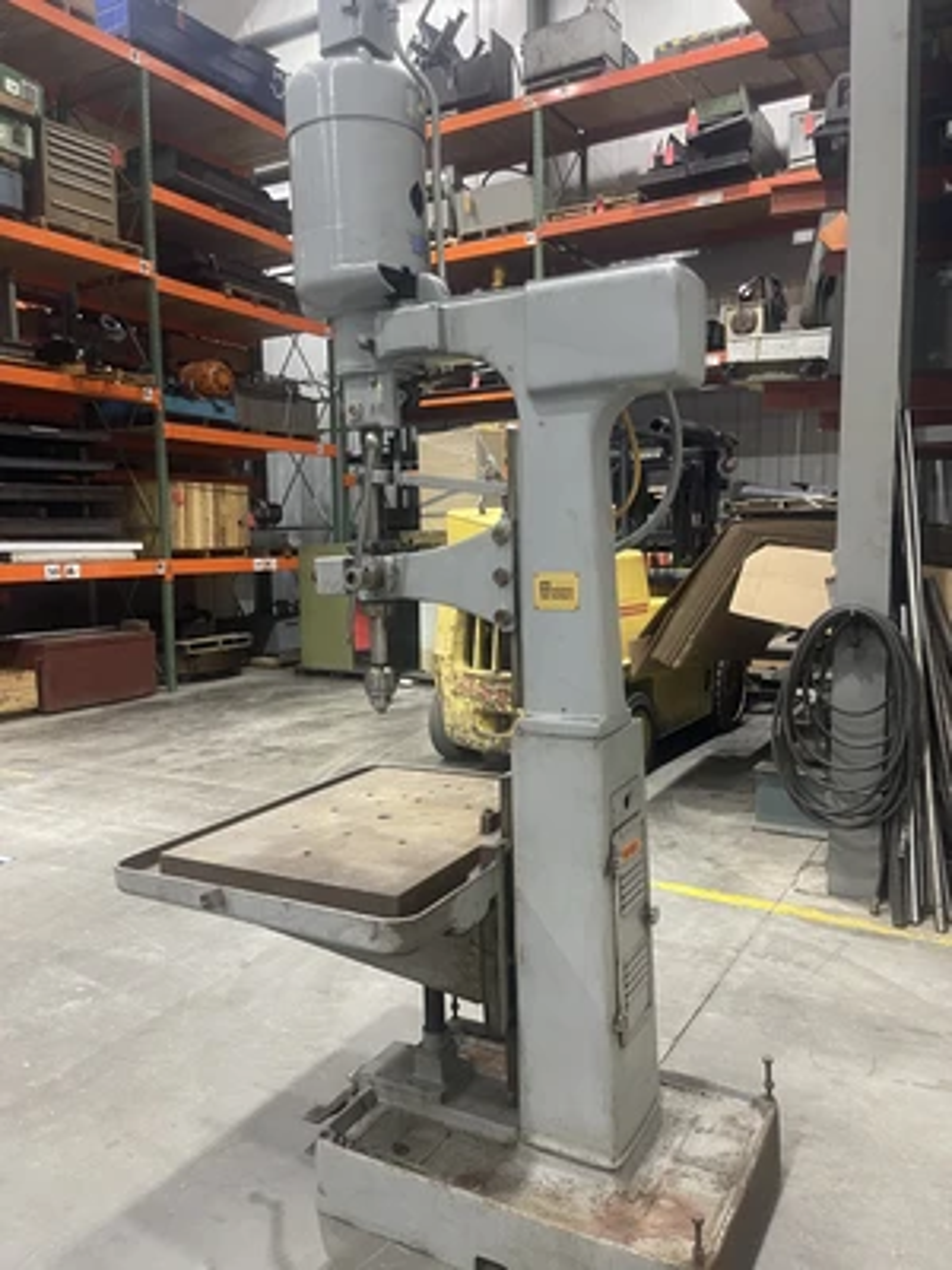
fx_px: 917
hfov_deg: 54.9
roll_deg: +0.9
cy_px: 635
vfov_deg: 69.4
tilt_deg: -7.1
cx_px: 476
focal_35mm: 25
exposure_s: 1/60
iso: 500
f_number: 1.6
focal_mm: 5.1
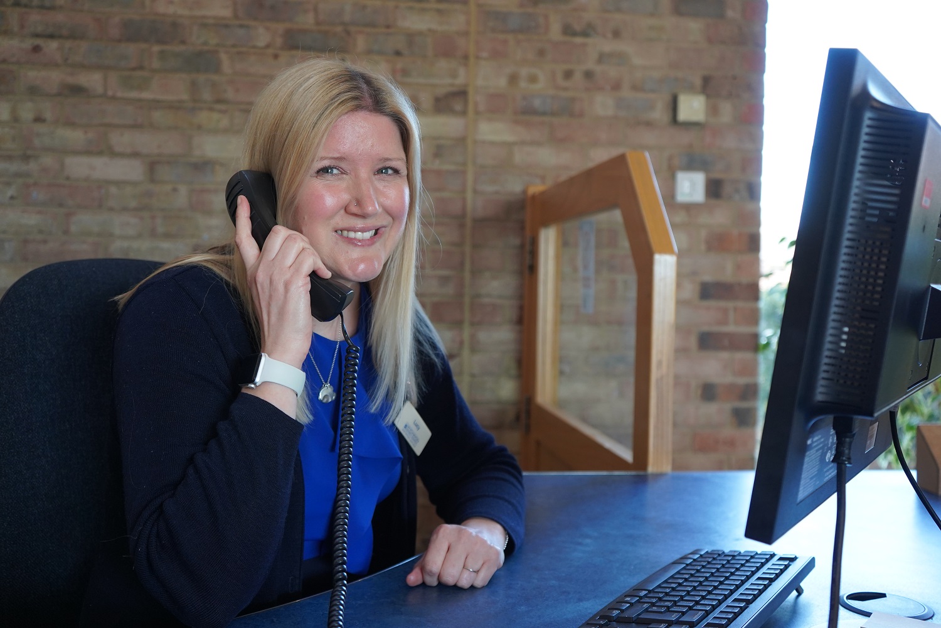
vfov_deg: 36.9
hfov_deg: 53.1
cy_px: 314
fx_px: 941
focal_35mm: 36
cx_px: 470
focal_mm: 36
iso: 1600
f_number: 4
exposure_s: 1/160
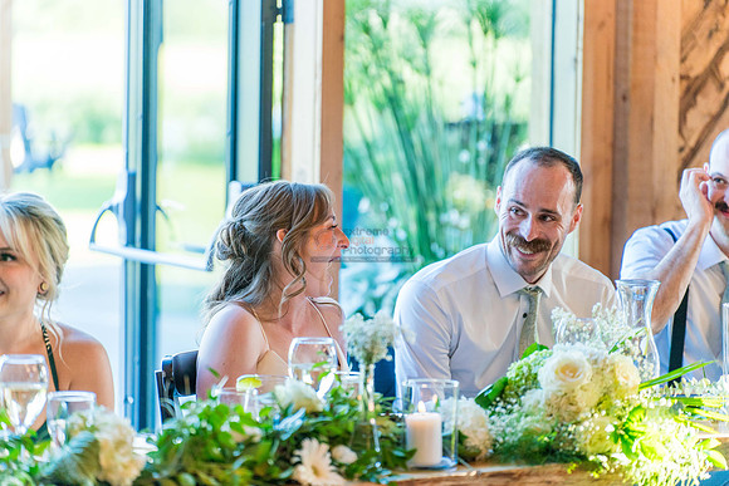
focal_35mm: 150
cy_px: 243
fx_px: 3038
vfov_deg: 9.2
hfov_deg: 13.7
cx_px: 364
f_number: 2.8
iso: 1000
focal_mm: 150
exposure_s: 1/320
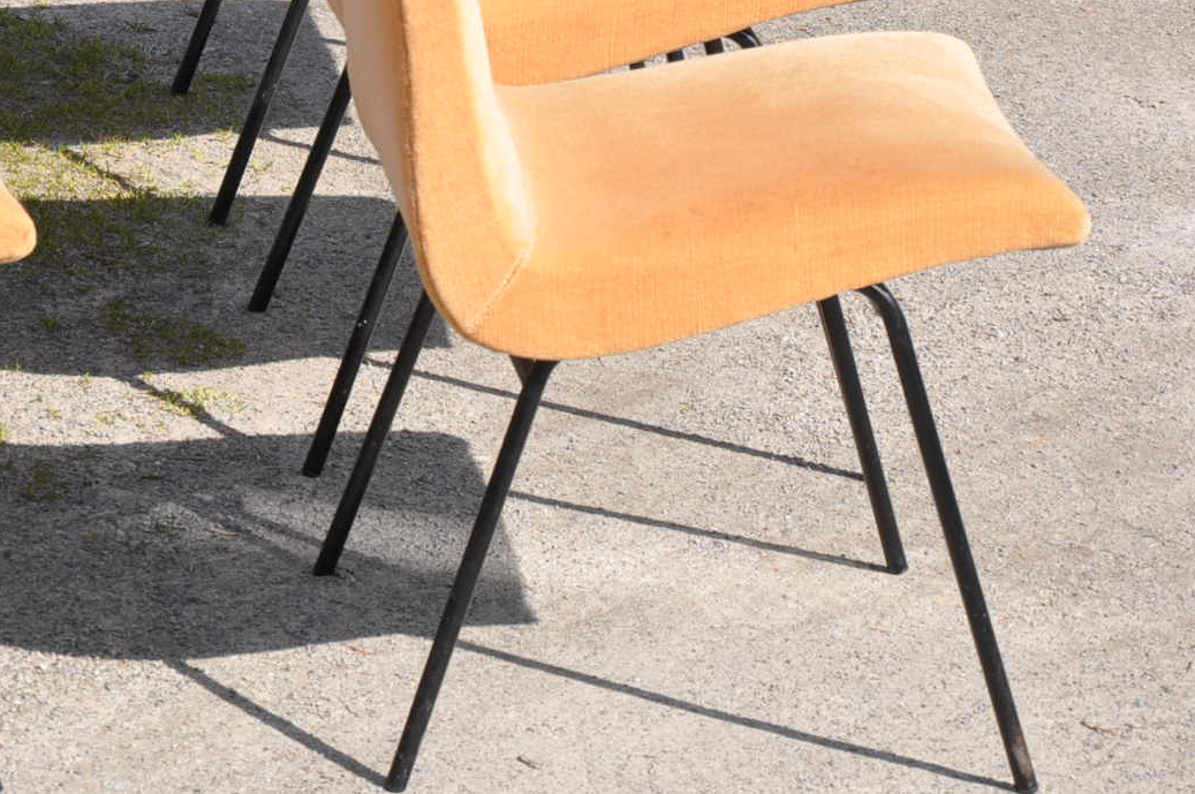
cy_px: 52
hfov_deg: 9.4
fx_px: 7195
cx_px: 97
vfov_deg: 6.3
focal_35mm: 217
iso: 320
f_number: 10
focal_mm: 70
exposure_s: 1/400
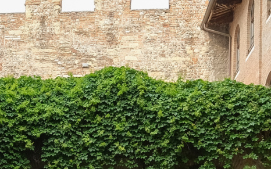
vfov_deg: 14.0
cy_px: 295
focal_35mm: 84
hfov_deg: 24.6
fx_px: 620
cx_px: 104
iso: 400
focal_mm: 10
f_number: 8
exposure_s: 1/52
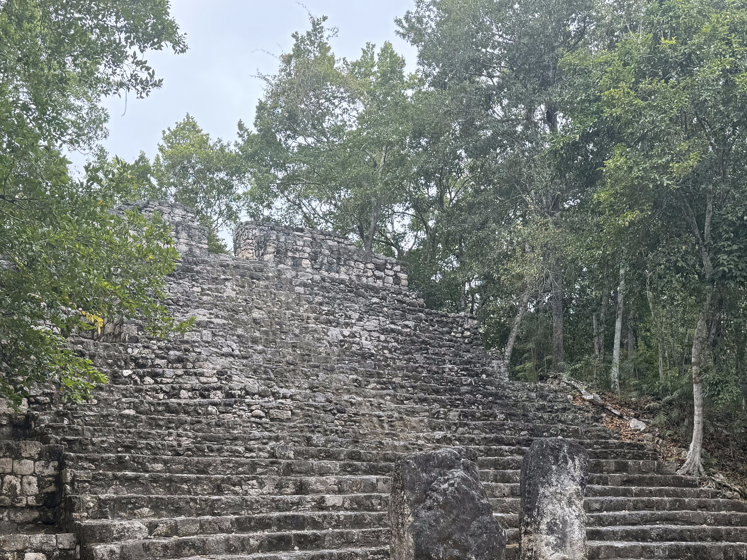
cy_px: 441
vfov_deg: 34.9
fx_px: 863
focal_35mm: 40
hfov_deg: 46.5
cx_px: 291
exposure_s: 1/457
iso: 80
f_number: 1.78
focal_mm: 6.86
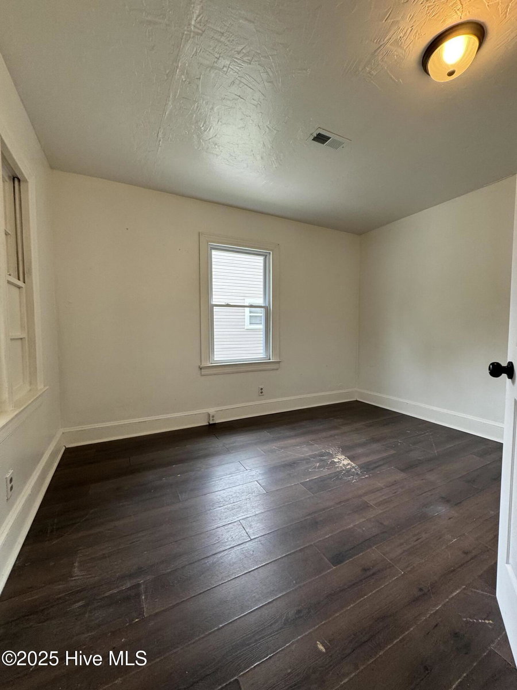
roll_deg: +0.3
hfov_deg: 85.7
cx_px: 258
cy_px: 345
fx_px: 279
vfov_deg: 102.1
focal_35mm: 14
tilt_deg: -3.7
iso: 160
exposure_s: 1/120
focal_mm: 2.22
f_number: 2.2
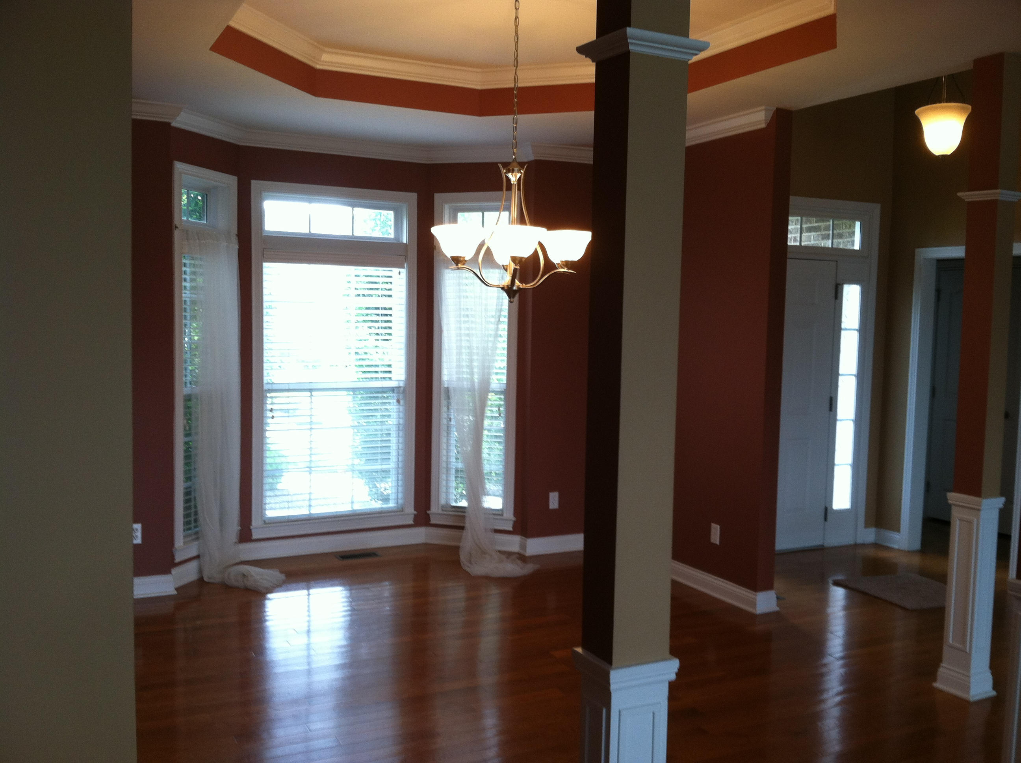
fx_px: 1031
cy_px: 382
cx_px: 510
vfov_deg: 40.6
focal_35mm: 35
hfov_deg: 52.7
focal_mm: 3.85
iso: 80
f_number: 2.8
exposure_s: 1/24
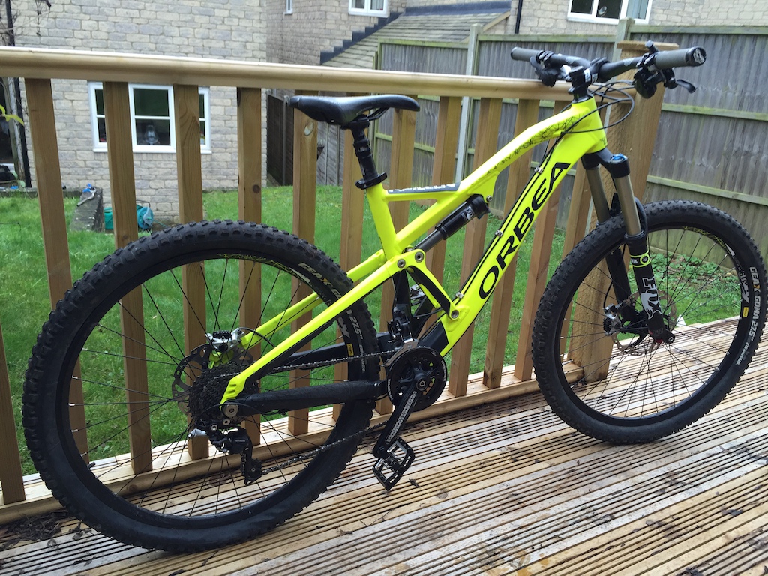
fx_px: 643
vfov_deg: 48.2
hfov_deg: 61.7
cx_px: 384
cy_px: 288
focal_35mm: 29
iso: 50
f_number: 2.2
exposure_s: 1/100
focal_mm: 4.15
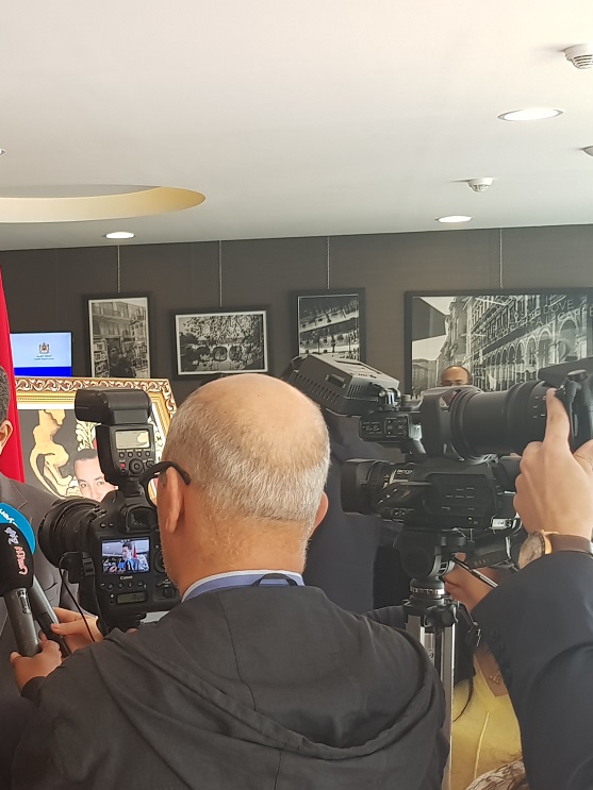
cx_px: 63
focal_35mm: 35
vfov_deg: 52.6
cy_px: 398
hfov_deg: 38.0
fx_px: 800
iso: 80
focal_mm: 4.2
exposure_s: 1/53
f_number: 1.7
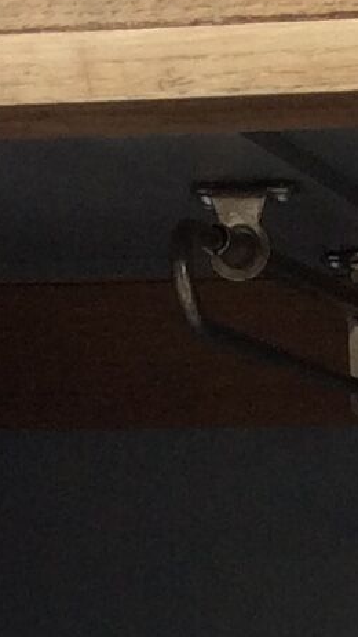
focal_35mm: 195
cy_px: 1080
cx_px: 311
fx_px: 3295
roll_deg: +0.2
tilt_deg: -6.7
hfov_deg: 6.2
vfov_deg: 10.5
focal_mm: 3.3
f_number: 2.4
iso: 32
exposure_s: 1/152
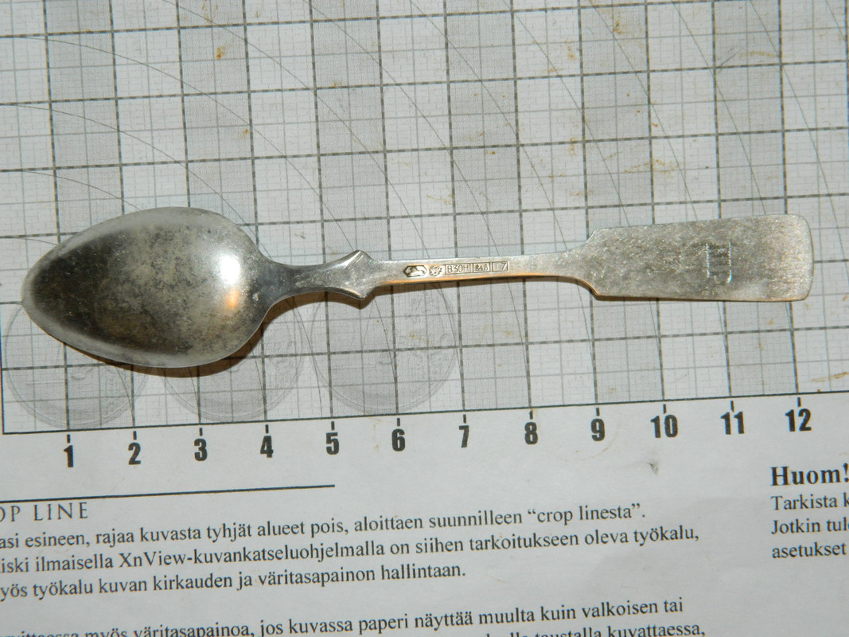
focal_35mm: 84
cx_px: 424
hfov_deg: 23.3
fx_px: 2060
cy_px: 318
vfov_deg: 17.6
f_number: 4.2
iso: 200
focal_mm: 15.1
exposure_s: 1/50
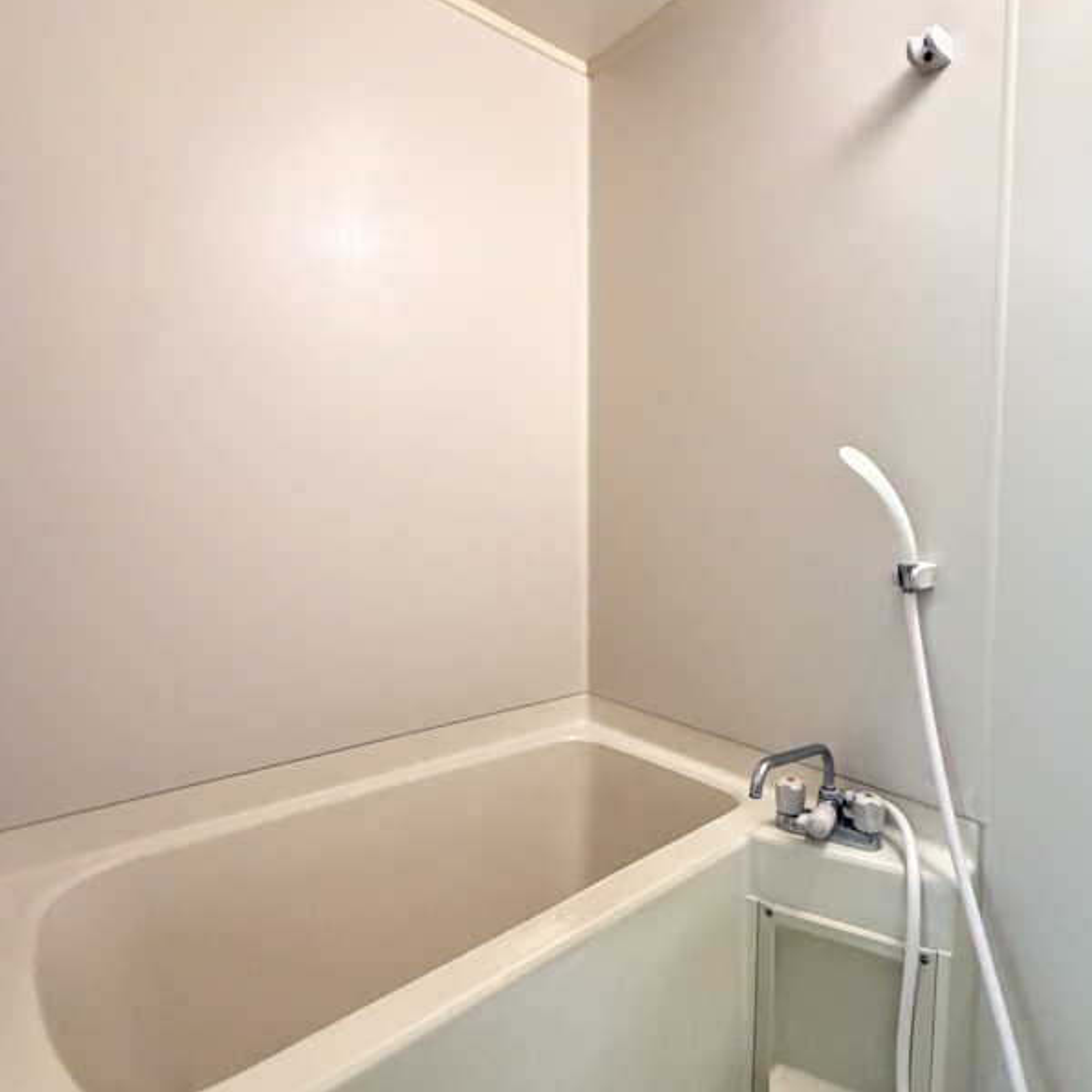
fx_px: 714
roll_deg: -0.2
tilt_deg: -3.2
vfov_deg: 74.8
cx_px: 631
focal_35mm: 20
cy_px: 541
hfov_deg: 74.3
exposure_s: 1/50
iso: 800
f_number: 2.2
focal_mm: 2.22
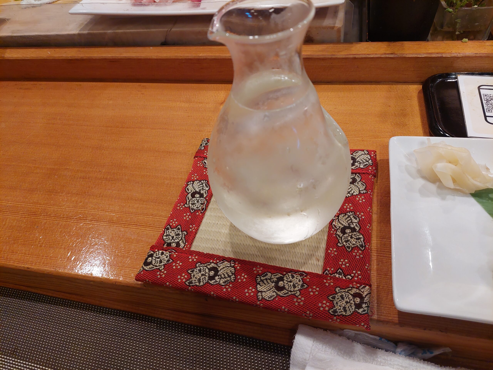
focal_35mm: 24
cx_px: 246
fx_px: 342
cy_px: 185
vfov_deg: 56.8
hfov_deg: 71.6
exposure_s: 1/50
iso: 200
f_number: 1.8
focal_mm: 5.23
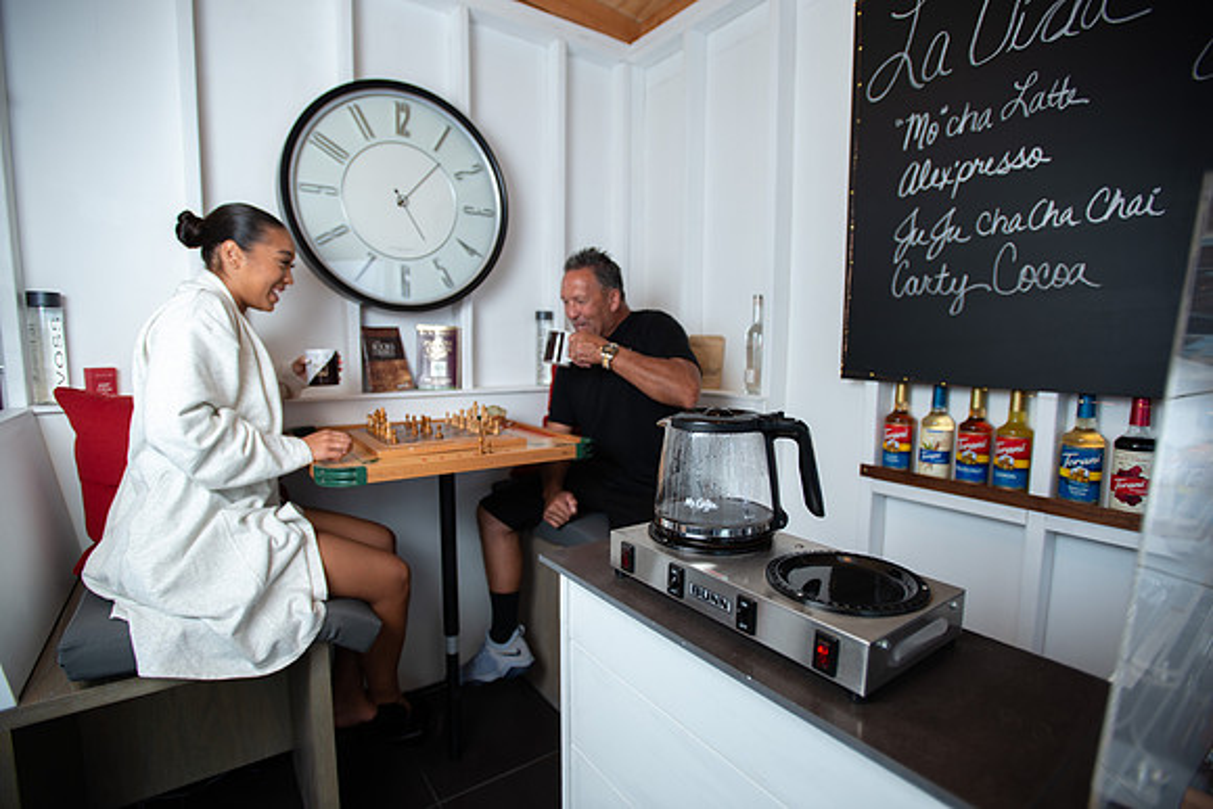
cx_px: 606
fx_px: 573
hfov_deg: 93.3
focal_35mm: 17
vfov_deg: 70.5
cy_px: 404
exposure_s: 1/160
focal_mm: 17
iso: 200
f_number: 2.8
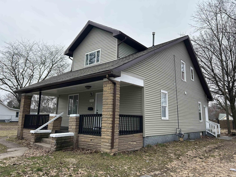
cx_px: 118
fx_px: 177
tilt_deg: +9.5
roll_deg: -1.2
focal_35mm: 26
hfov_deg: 67.3
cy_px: 88
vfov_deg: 53.1
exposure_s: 1/909
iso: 50
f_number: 1.5
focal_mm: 5.7
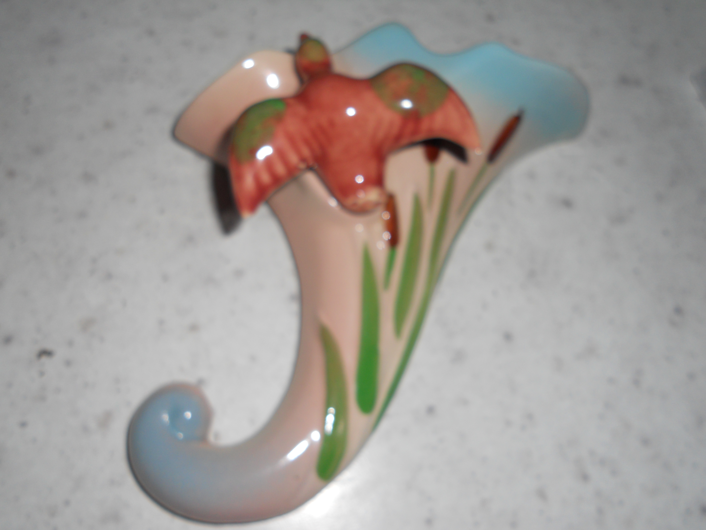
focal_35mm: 32
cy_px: 265
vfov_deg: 44.2
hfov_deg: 56.8
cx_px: 353
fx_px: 653
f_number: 8.8
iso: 80
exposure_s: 1/25
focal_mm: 5.8
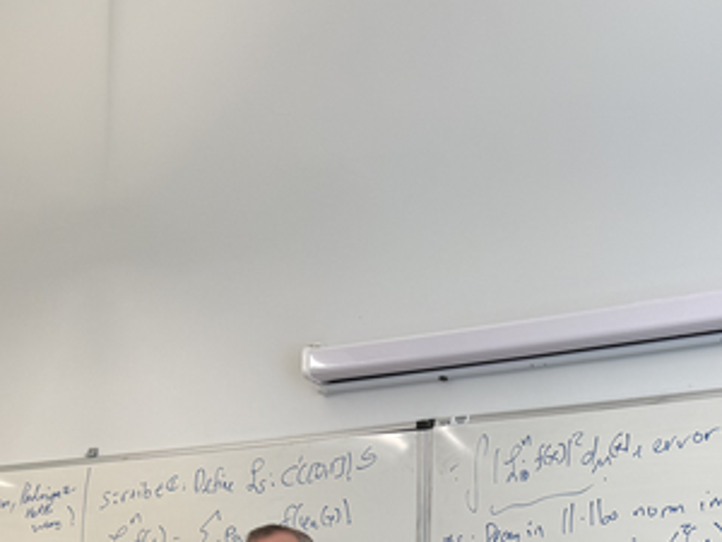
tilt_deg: +4.2
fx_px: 1335
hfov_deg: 29.5
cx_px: 585
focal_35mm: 64
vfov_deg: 20.9
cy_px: 696
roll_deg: -0.5
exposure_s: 1/167
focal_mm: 6.76
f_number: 1.78
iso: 64
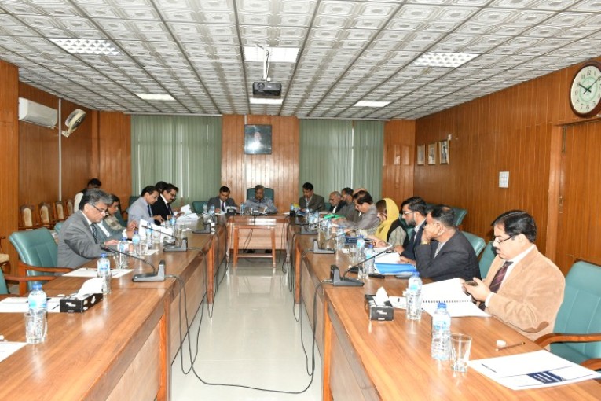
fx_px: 451
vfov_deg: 47.9
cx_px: 300
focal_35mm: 27
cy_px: 200
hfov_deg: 67.4
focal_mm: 18
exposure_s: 1/160
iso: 800
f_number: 5.6
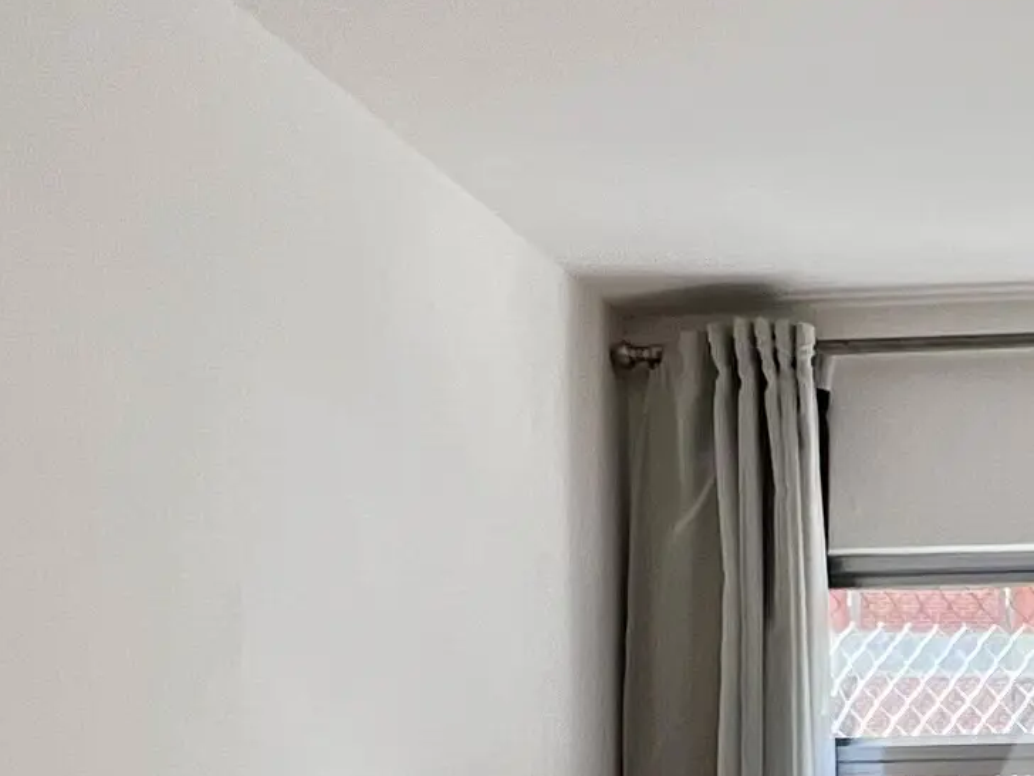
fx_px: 2151
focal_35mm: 72
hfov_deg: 22.6
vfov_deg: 18.9
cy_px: 1008
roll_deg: -0.6
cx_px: 1511
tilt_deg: +0.0
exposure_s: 1/120
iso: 64
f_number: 1.8
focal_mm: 1.57
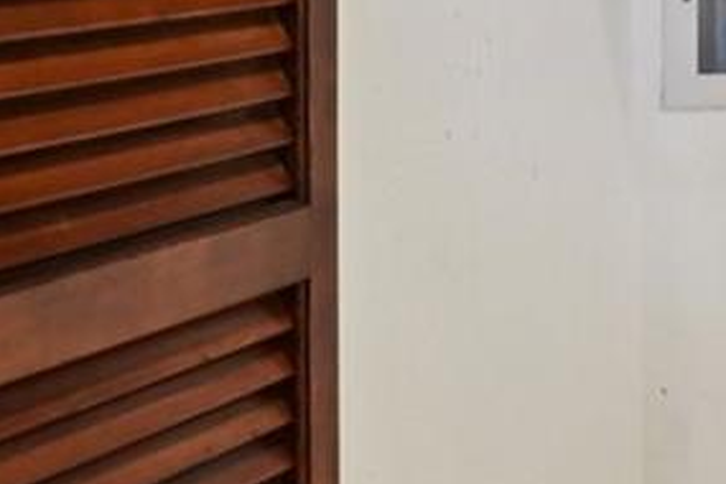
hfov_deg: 14.5
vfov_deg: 13.1
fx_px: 2037
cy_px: -132
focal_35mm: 101
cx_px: 1666
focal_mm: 12
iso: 400
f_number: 8
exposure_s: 1/6
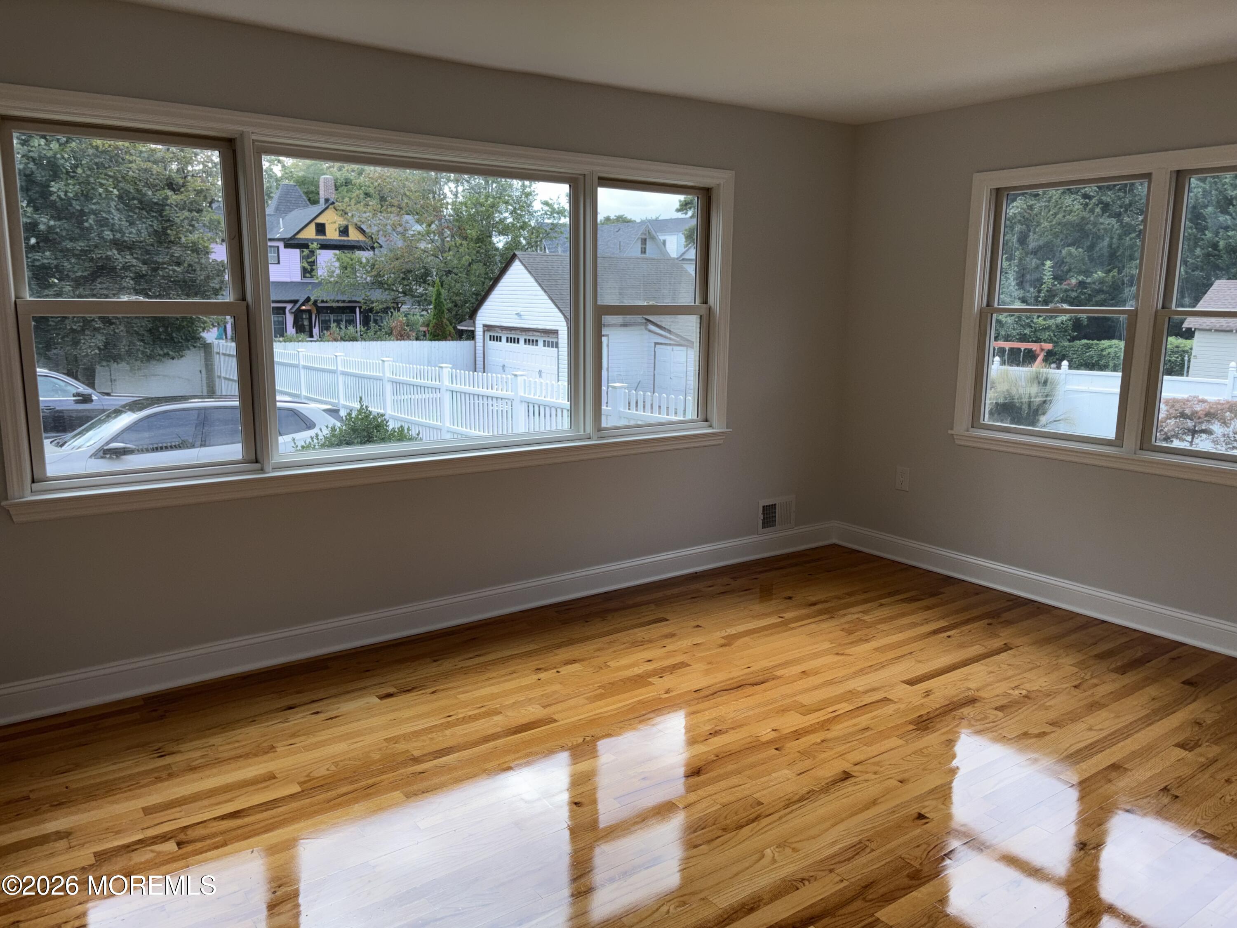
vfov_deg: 53.1
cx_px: 618
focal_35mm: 26
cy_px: 464
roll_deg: -0.1
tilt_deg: -9.2
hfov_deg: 67.3
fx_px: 929
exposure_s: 1/123
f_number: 1.6
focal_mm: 5.96
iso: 40
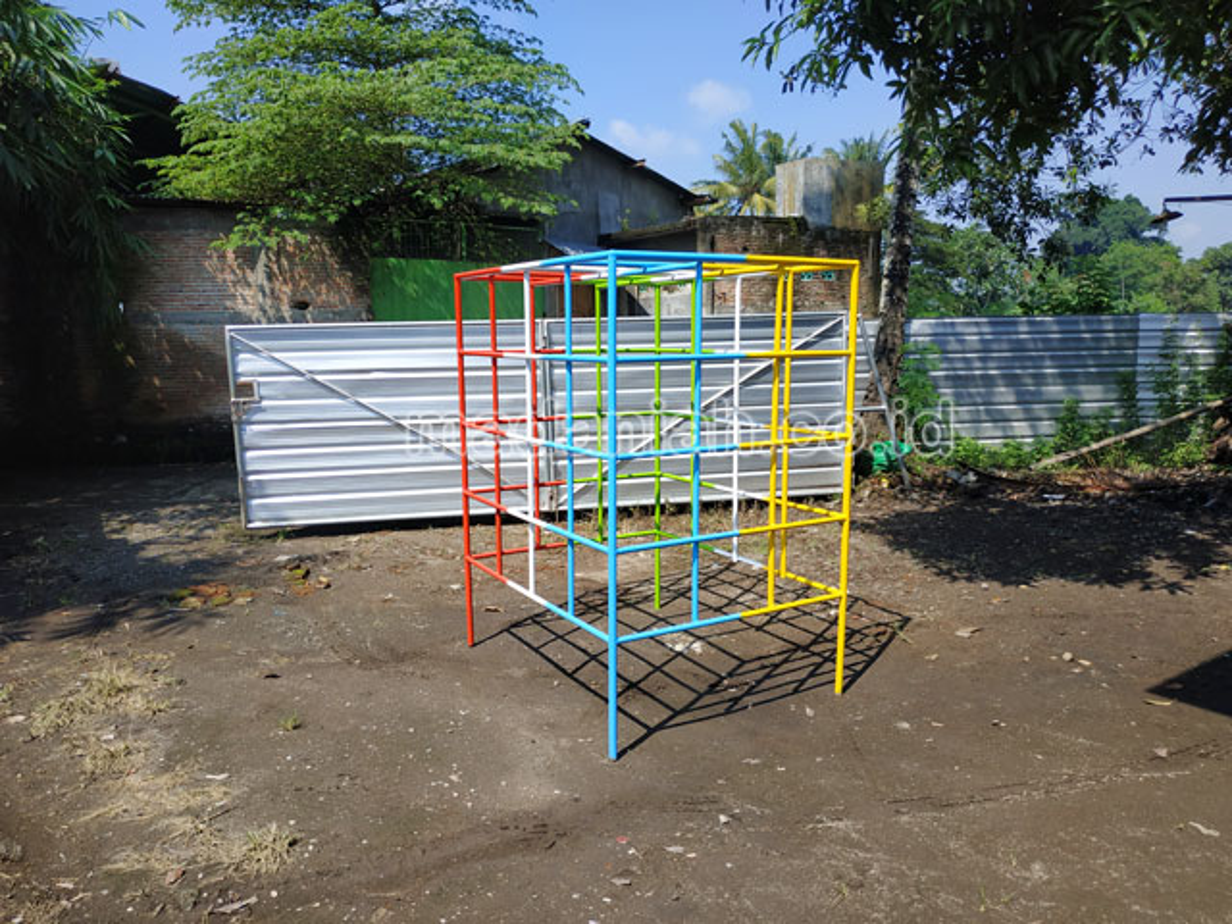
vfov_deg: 56.8
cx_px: 616
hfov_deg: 71.6
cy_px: 462
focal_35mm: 24
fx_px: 854
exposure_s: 1/1783
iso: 125
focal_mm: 3.94
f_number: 1.9
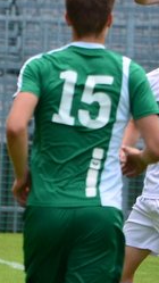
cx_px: 361
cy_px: 169
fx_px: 10227
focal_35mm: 1364
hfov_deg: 0.9
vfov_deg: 1.6
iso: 1000
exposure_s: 1/2000
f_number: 5.6
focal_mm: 240
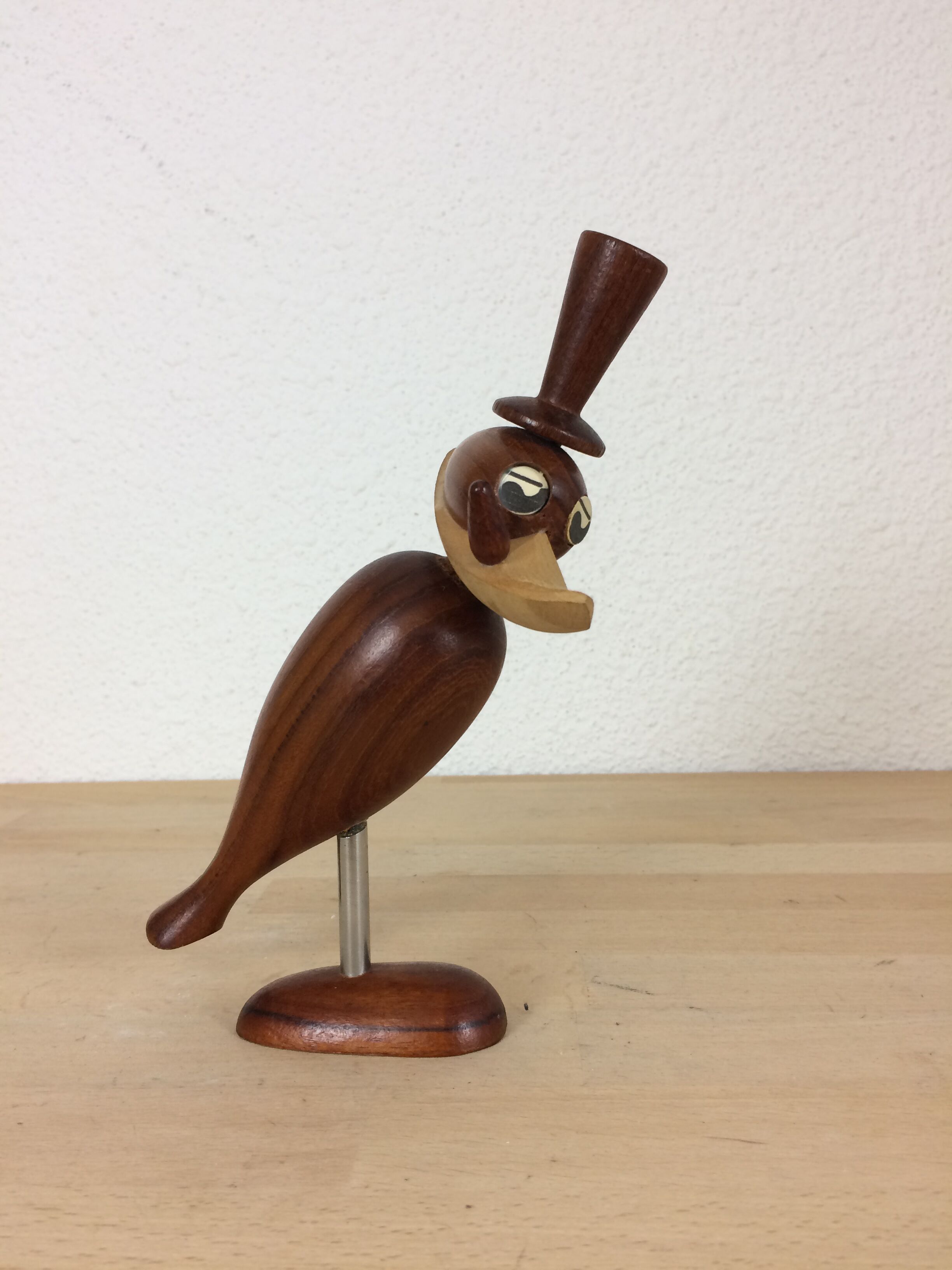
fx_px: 1063
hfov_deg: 48.2
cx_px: 476
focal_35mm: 29
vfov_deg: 61.7
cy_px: 635
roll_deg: +2.9
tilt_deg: -5.9
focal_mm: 4.15
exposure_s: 1/33
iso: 40
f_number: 2.2
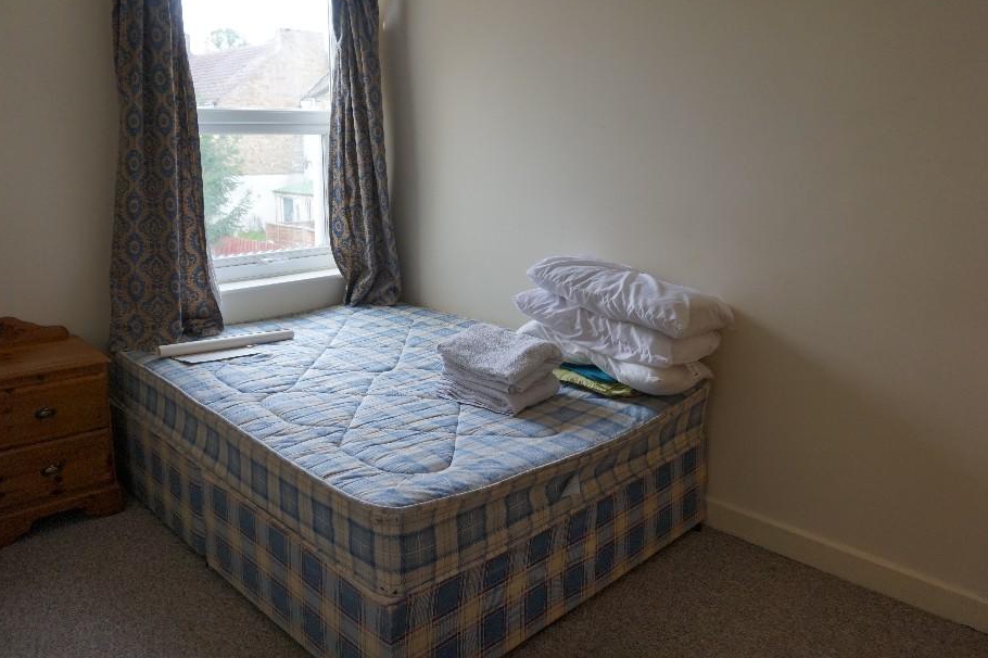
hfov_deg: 67.4
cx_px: 492
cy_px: 290
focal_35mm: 27
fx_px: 741
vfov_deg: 47.8
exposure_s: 1/160
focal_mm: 16
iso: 500
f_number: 4
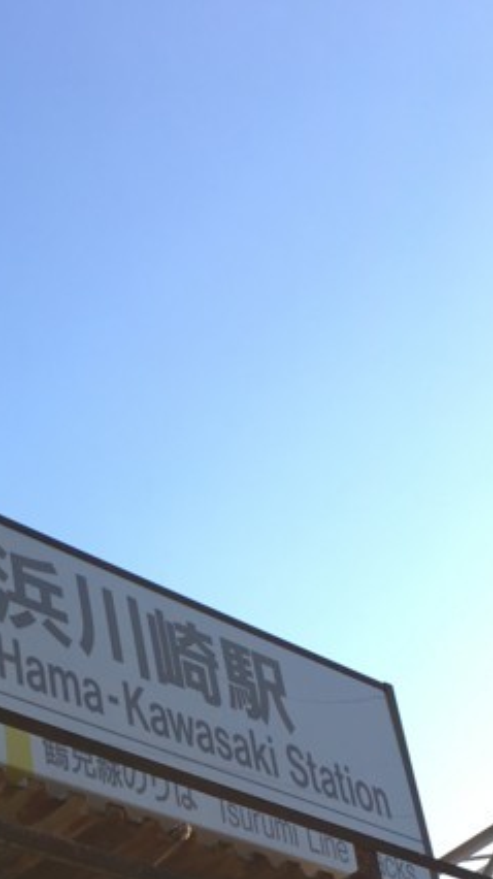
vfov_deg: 25.4
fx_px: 1770
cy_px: 1021
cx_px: -27
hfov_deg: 15.5
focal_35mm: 76
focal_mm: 4.15
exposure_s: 1/377
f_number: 2.2
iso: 25
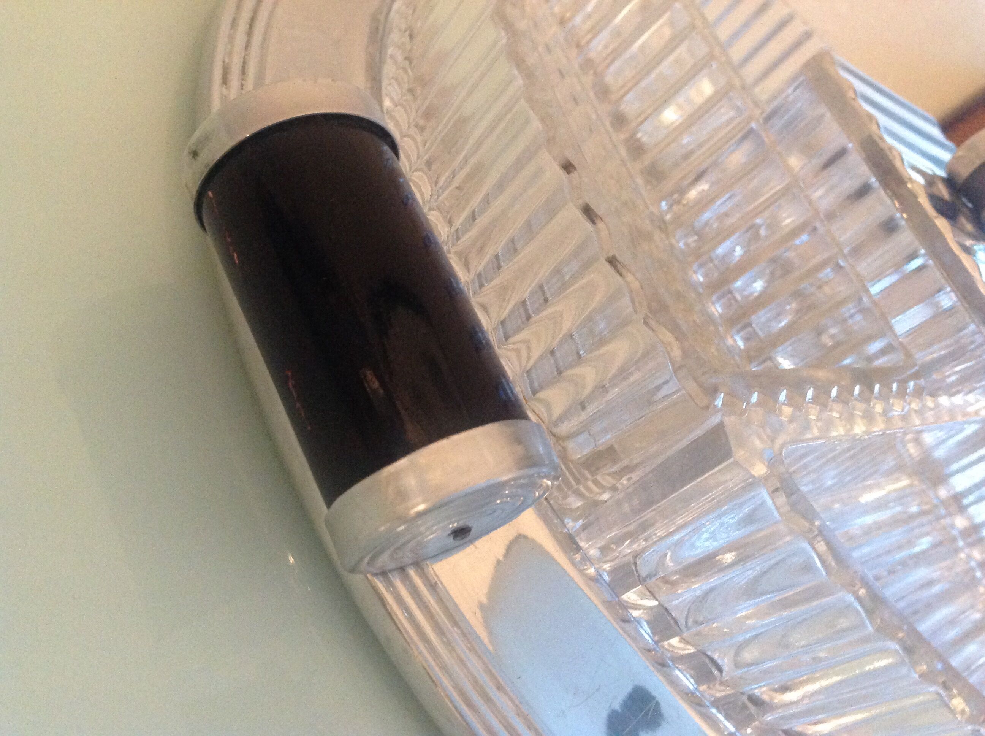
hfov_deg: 52.7
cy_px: 368
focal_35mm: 35
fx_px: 994
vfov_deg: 40.6
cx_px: 492
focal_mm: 4.28
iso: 500
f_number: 2.4
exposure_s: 1/15
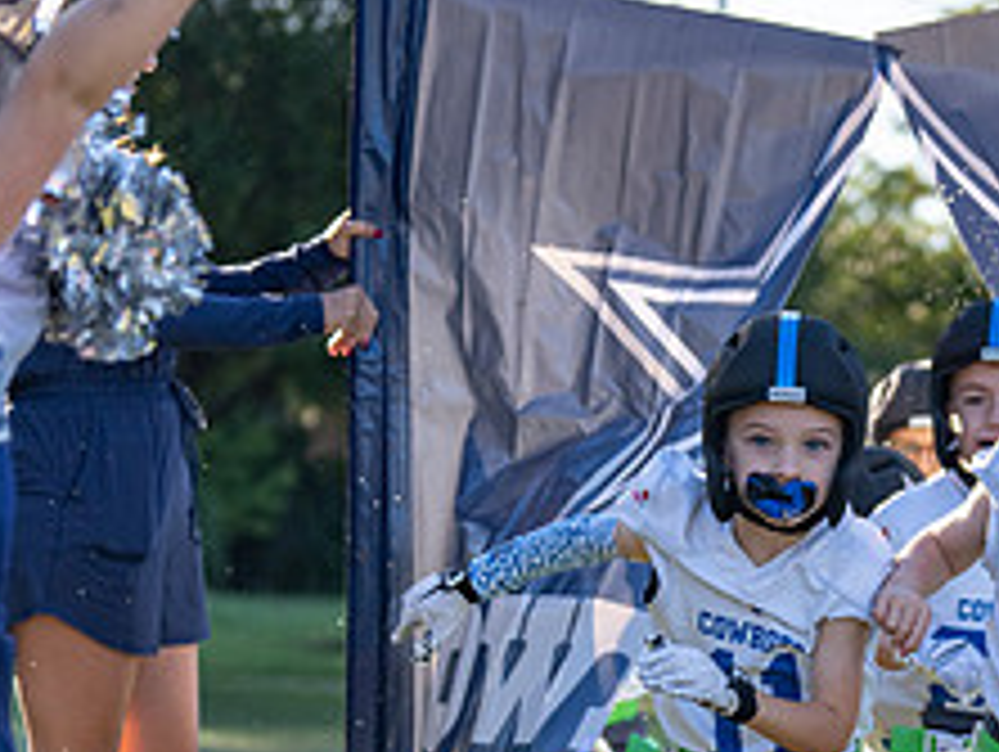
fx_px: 5431
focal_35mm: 188
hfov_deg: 10.4
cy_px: 635
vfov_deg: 7.9
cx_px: 981
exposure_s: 1/1600
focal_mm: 70
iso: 200
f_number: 2.8
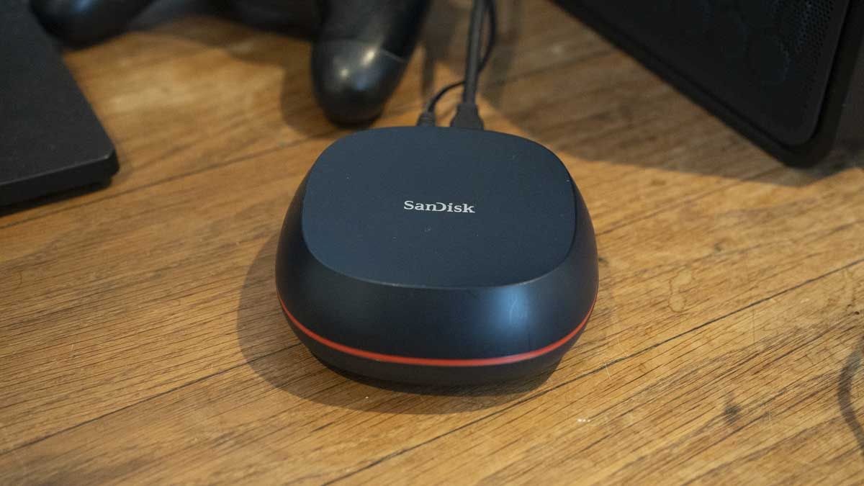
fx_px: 1200
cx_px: 432
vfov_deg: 22.9
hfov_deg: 39.6
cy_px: 213
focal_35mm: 52
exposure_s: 1/200
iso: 12800
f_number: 5.6
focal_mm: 50
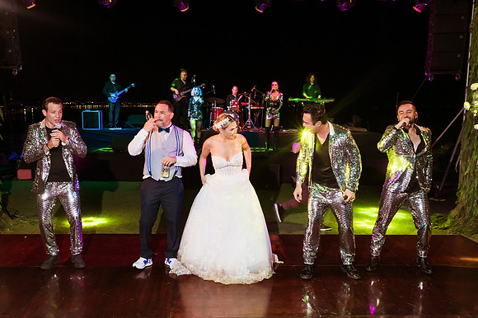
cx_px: 224
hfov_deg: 51.7
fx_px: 493
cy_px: 169
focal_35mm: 37
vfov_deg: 35.8
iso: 2500
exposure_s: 1/200
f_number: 5.6
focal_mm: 35
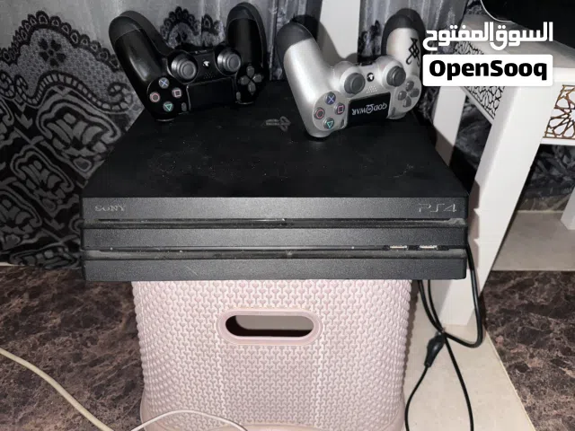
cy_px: 216
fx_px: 399
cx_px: 288
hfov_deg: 71.6
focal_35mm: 24
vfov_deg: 56.8
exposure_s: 1/4
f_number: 1.78
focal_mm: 6.86
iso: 64
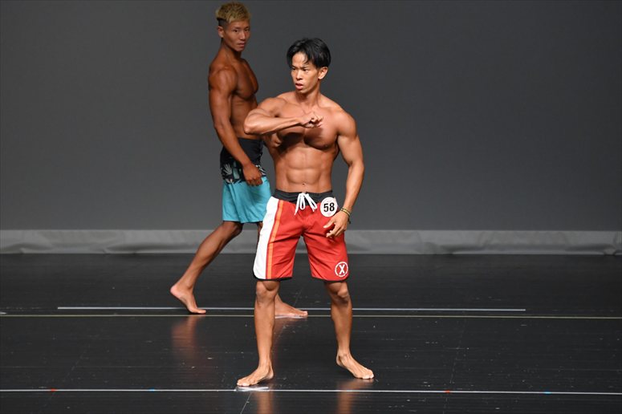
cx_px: 311
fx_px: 5440
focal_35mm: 315
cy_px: 207
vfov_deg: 4.4
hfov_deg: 6.5
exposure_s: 1/400
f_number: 5.6
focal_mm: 210
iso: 2500
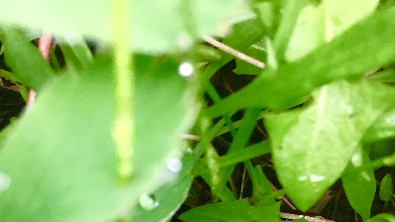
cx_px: 153
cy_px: 292
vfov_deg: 18.8
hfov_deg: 35.3
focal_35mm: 59
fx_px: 618
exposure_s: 1/15
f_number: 2.2
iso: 320
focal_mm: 4.15
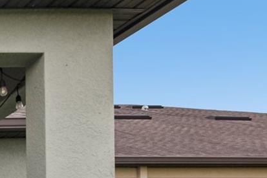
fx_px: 460
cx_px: -228
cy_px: 231
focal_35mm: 62
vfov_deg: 20.1
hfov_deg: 20.7
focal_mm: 16
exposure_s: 1/60
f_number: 8
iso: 400
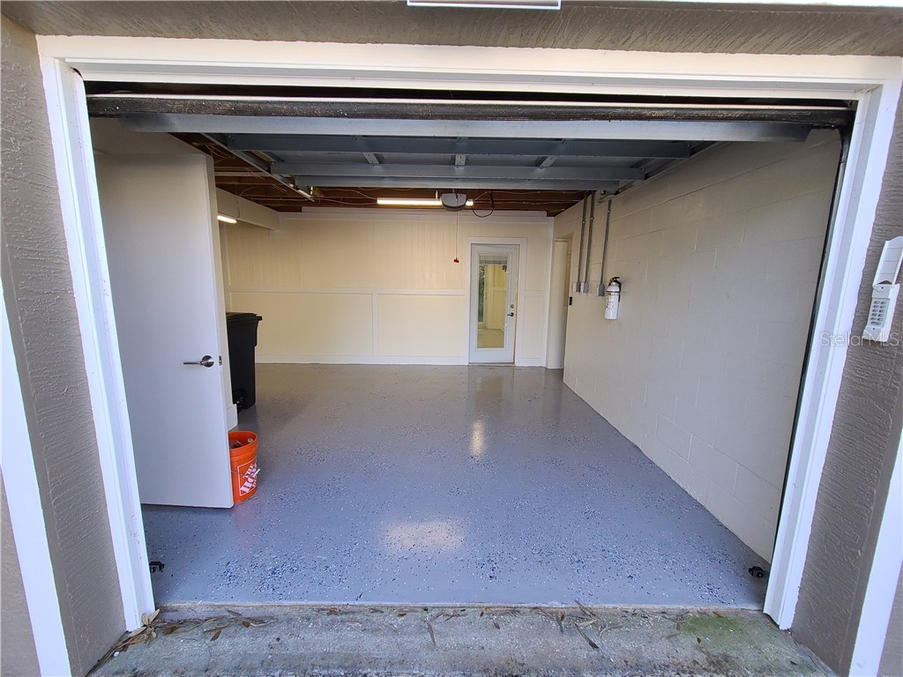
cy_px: 338
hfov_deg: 106.2
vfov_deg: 89.9
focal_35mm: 13
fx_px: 339
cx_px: 452
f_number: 2.2
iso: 80
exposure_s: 1/119
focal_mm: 2.2
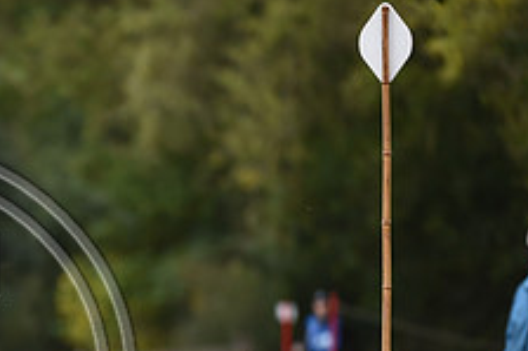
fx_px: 11783
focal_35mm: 804
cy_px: 351
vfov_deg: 1.7
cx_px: -132
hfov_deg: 2.6
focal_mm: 310
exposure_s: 1/1000
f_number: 4.5
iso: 1100
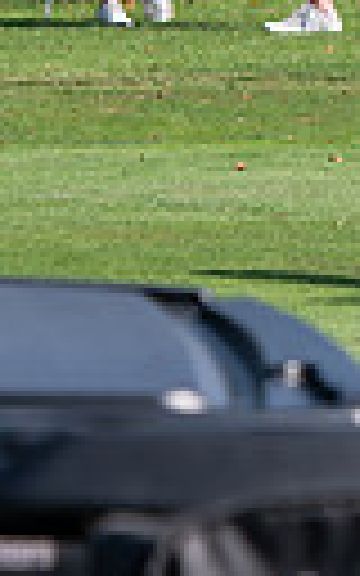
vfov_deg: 3.0
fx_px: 10863
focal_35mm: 692
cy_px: -34
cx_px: 549
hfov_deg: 1.9
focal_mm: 150
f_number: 5
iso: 80
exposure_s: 1/500
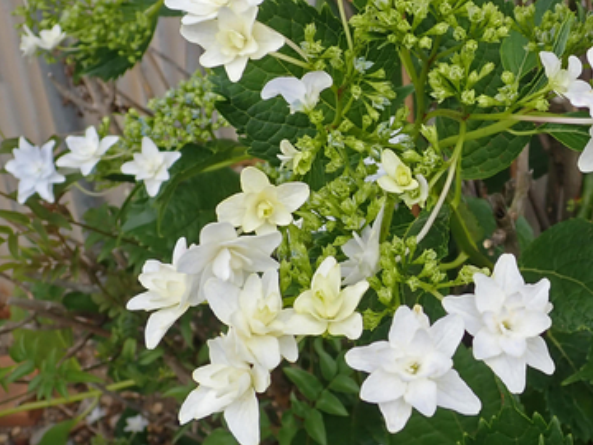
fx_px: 857
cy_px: 157
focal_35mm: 50
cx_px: 435
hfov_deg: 37.4
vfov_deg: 29.0
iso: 100
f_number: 3.2
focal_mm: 5.5
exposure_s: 1/250
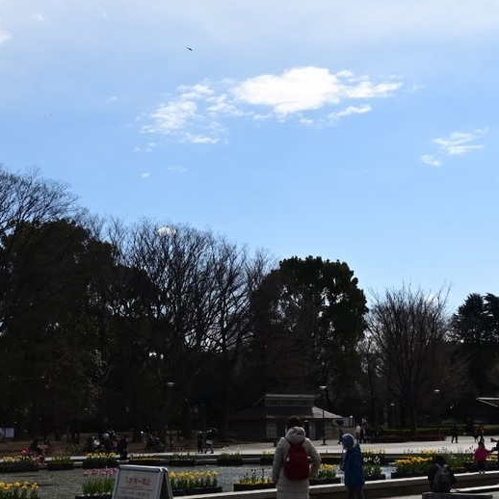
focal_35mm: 62
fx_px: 1011
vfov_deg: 27.6
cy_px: 329
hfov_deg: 27.7
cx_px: 222
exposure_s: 1/2000
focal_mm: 21
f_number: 11
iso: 800
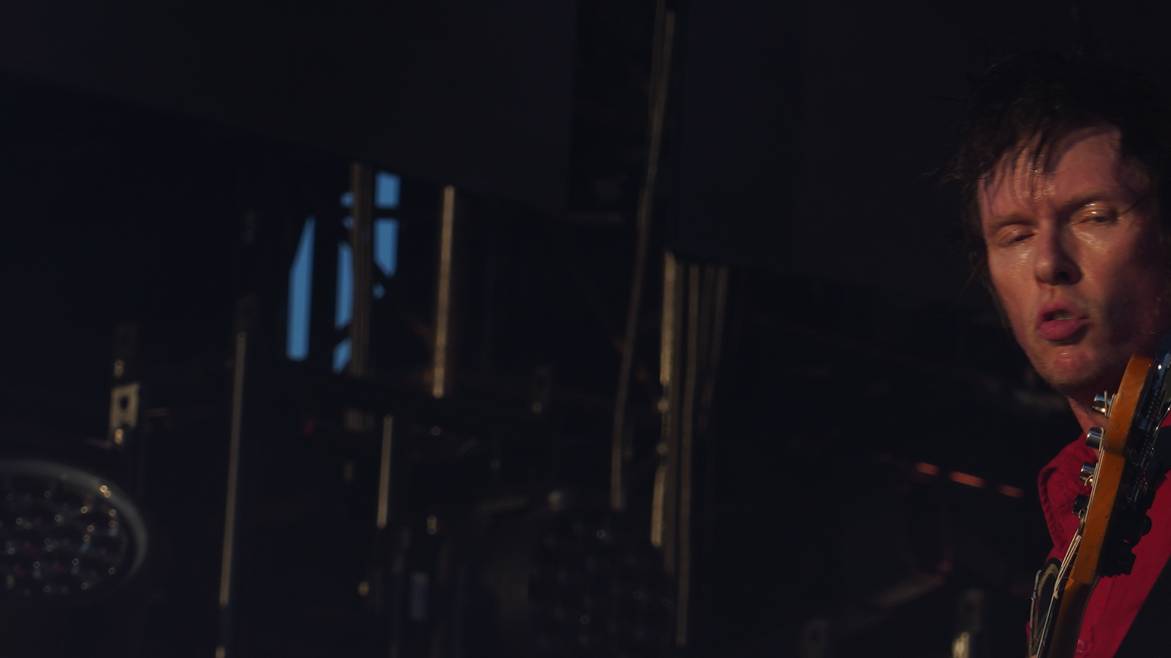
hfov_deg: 7.3
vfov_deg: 4.1
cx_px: 626
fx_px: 9159
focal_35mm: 295
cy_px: 828
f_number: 7.1
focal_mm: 105
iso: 100
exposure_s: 1/400
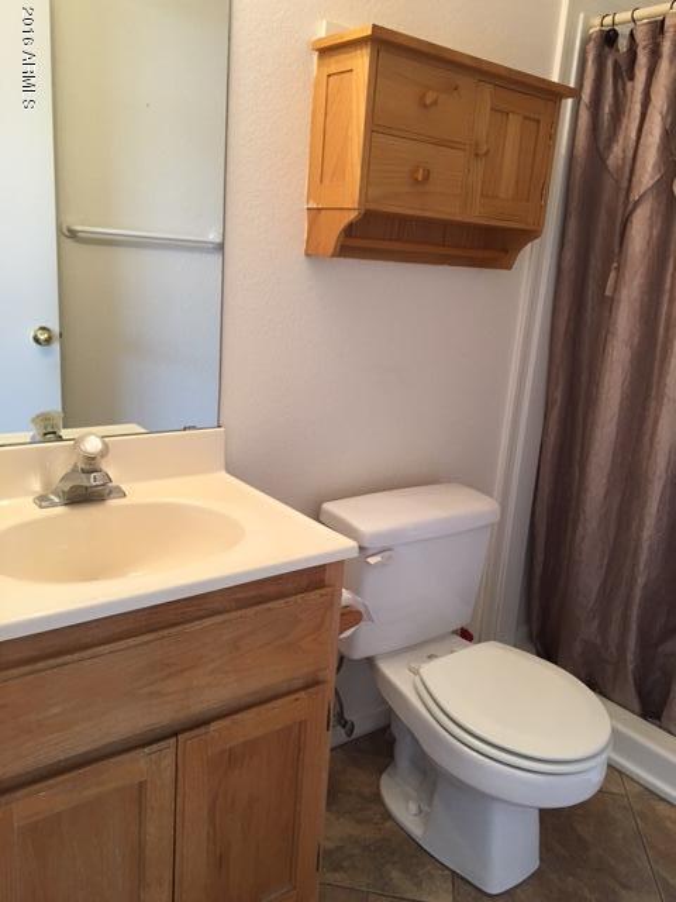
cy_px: 451
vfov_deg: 61.7
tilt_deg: -14.3
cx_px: 338
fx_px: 755
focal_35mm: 29
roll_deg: -4.0
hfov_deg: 48.2
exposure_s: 1/30
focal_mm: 4.15
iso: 100
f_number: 2.2
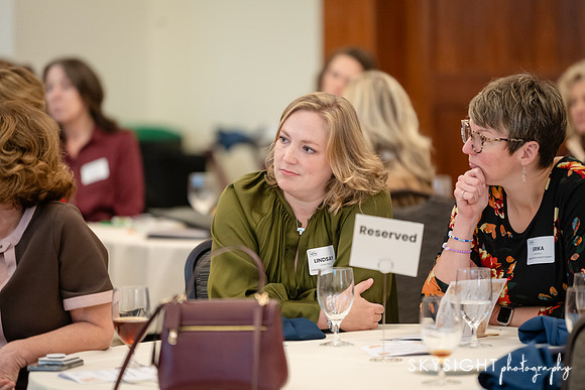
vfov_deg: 6.7
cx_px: 292
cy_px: 195
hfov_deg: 10.1
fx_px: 3319
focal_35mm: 204
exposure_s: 1/250
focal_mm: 200
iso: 3200
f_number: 2.8
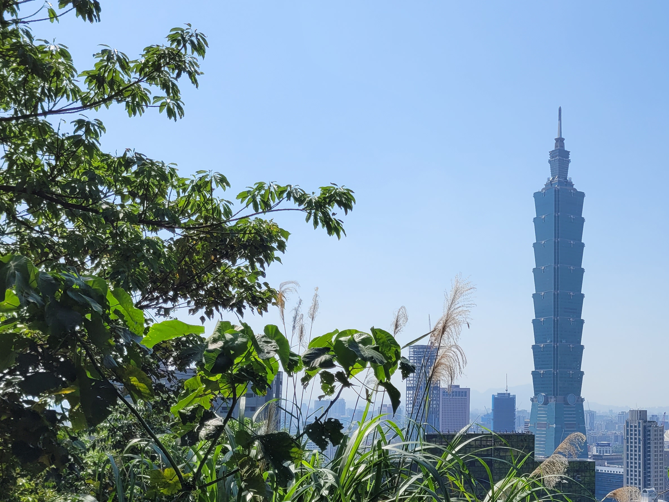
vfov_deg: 32.7
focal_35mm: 44
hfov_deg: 40.8
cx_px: 554
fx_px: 850
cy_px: 317
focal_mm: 5.4
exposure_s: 1/3018
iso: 40
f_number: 1.8
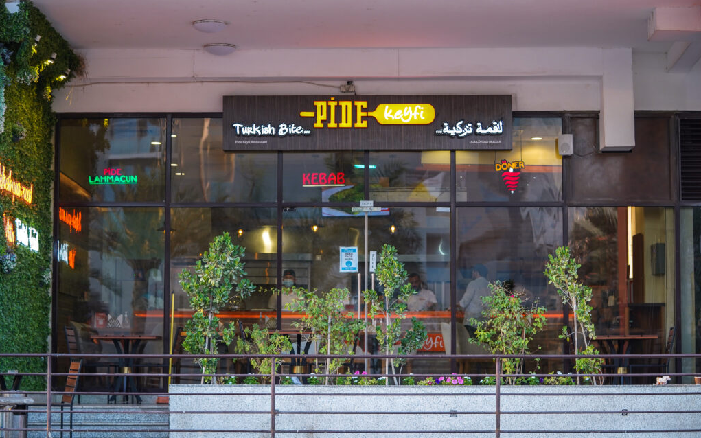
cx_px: 350
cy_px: 212
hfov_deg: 22.6
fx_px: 1758
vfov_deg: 14.2
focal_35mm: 92
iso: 800
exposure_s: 1/160
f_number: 4
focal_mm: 90
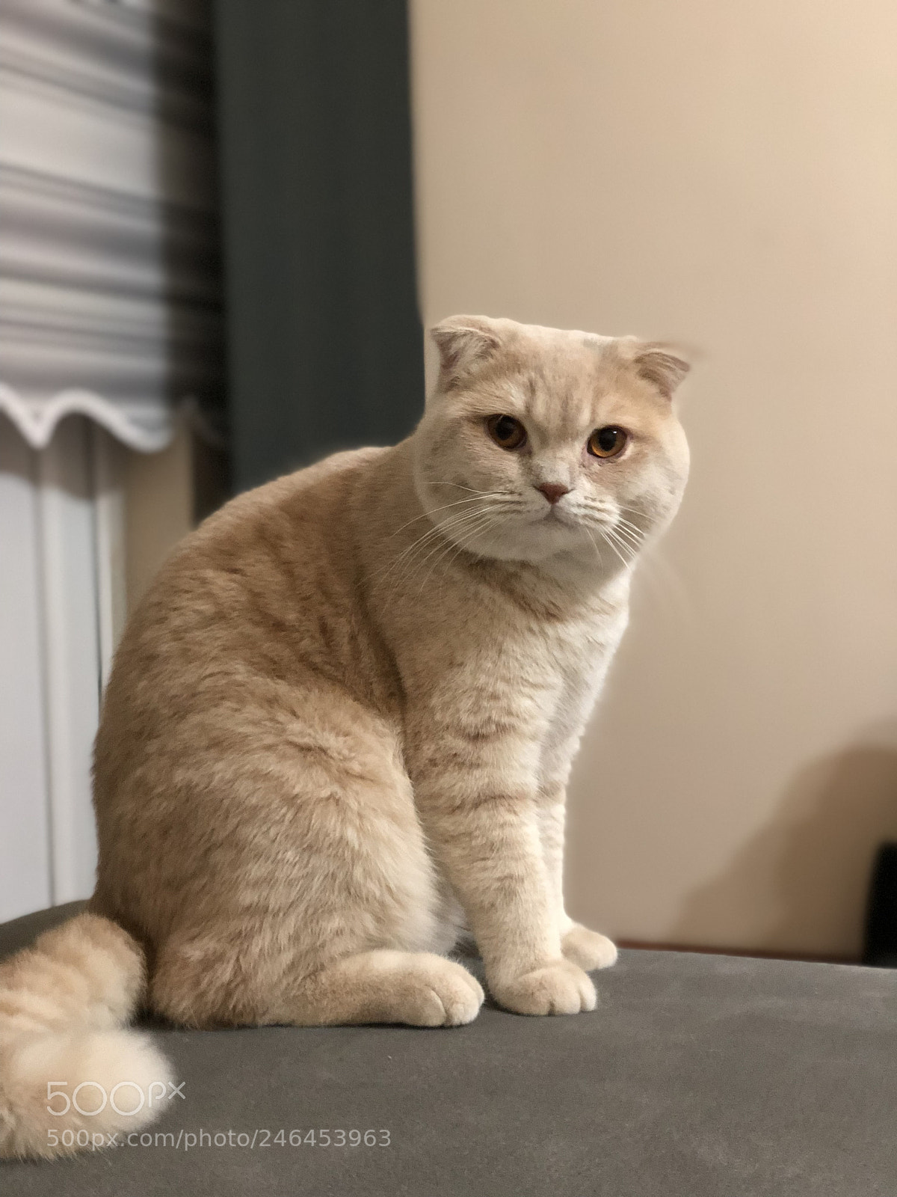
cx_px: 448
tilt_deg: -5.1
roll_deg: -0.6
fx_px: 1797
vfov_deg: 36.8
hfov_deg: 28.0
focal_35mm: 52
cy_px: 598
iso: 160
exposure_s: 1/9
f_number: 2.4
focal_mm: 6
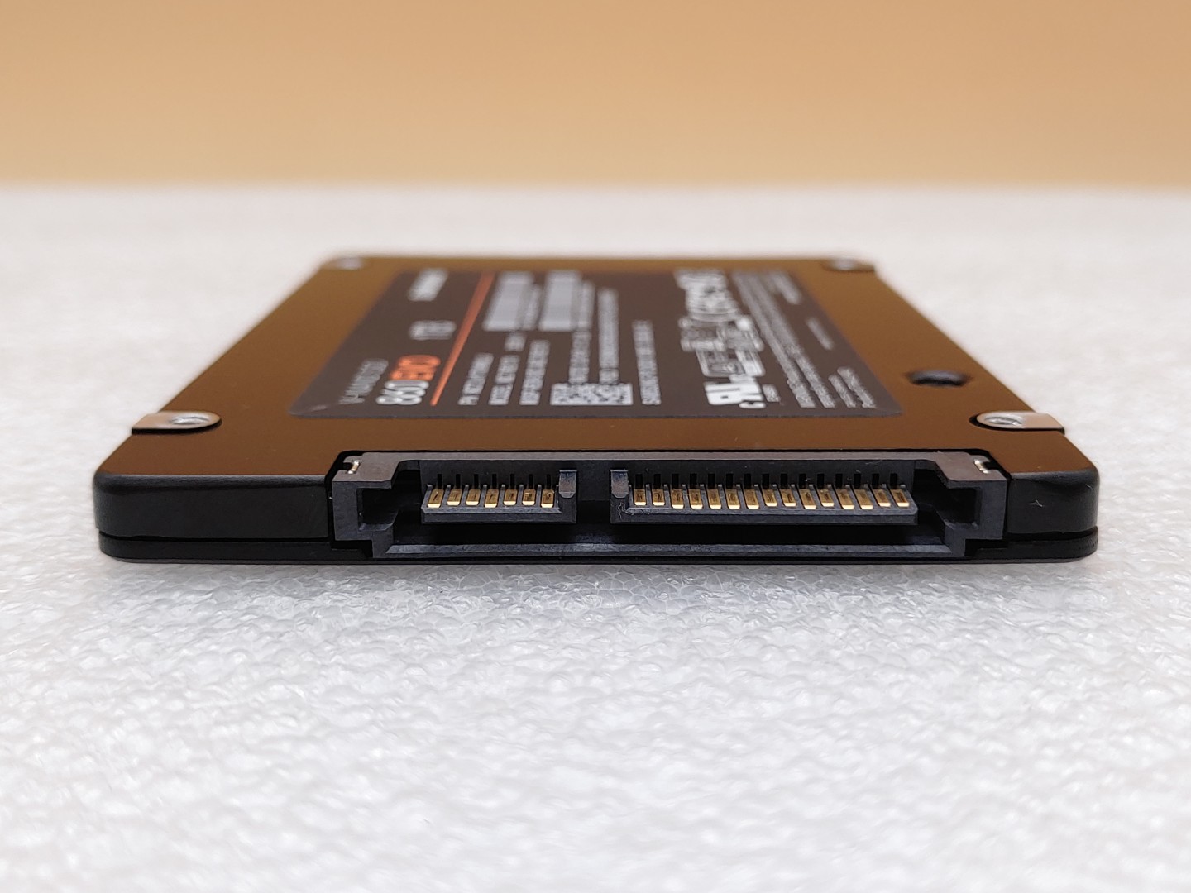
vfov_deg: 36.8
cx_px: 596
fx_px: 1342
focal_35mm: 39
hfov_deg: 47.9
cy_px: 446
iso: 50
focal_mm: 4.36
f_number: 1.8
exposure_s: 1/120
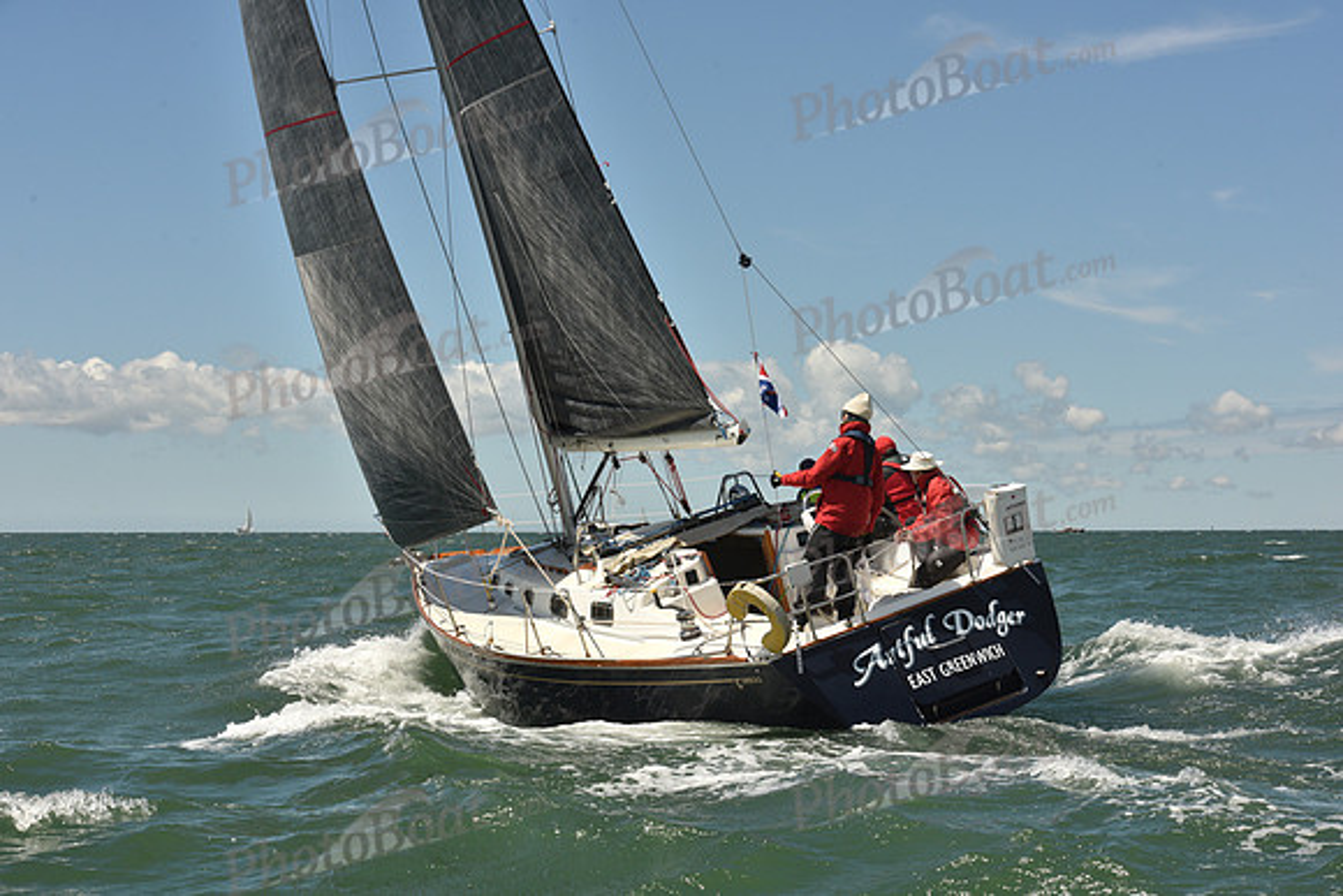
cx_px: 672
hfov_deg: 28.8
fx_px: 2612
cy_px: 448
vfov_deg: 19.5
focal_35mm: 70
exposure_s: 1/800
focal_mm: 70
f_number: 13
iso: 320
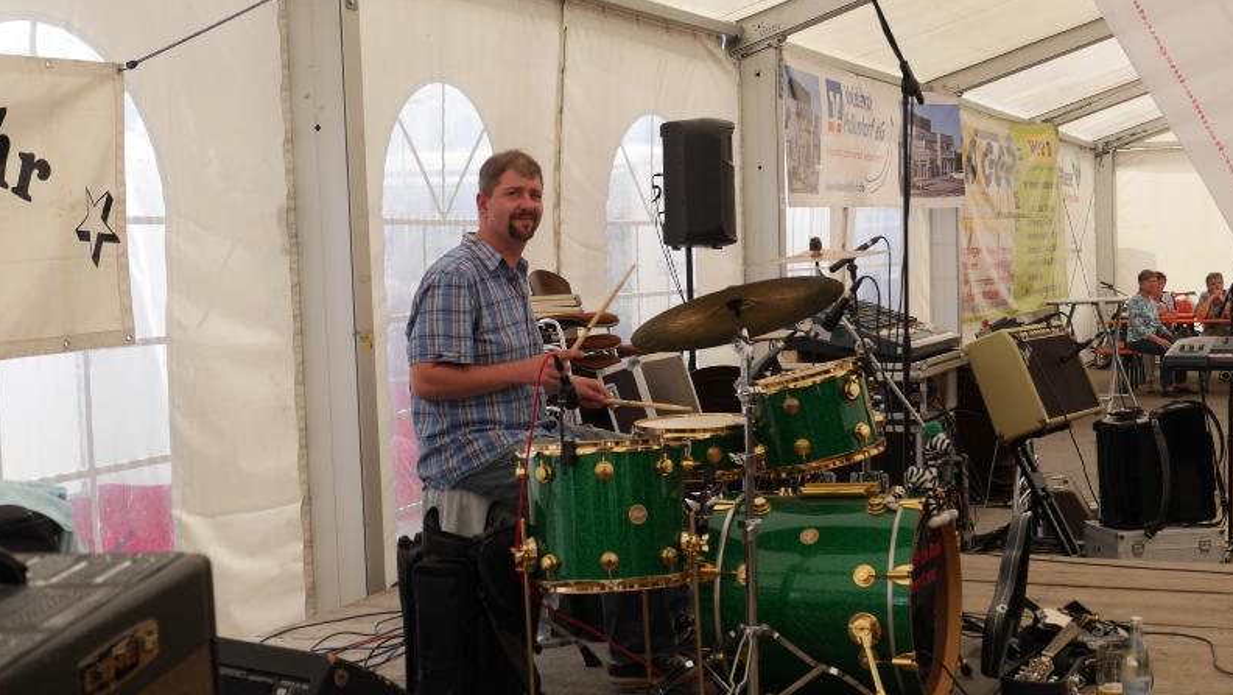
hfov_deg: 37.8
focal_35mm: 55
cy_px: 365
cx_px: 620
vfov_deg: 21.8
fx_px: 1799
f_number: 5.6
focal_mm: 25
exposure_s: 1/160
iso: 200
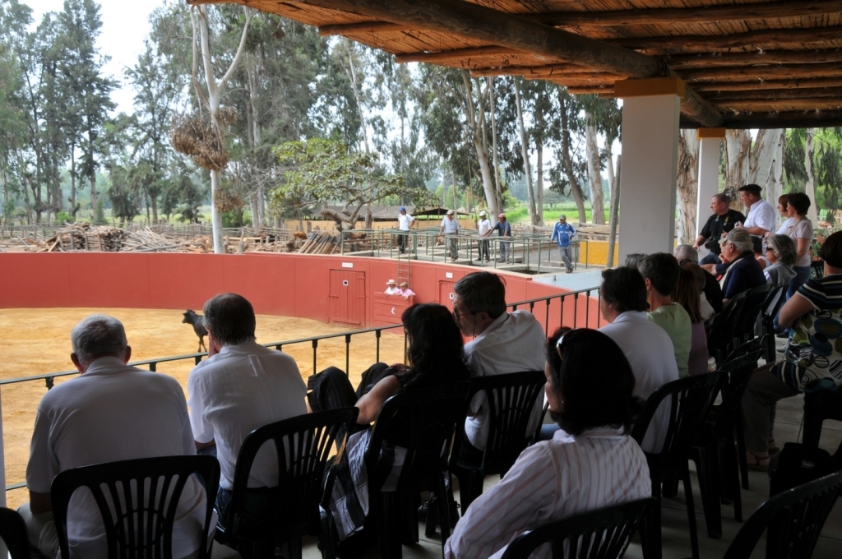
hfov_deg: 57.3
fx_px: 771
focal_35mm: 33
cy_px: 280
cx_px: 421
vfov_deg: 39.9
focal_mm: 22
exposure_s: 1/180
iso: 200
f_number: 6.7
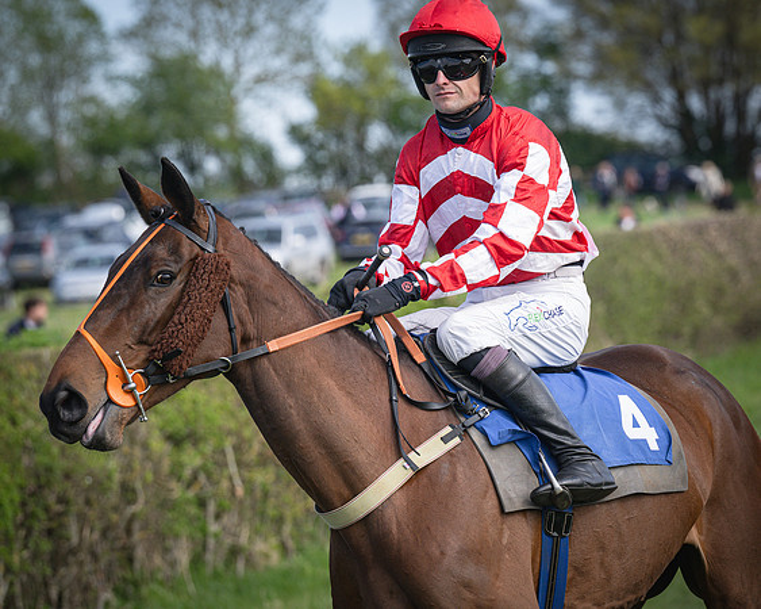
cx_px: 380
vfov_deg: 6.7
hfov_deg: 8.4
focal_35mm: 229
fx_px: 5158
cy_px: 306
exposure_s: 1/2000
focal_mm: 135
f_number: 4
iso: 400
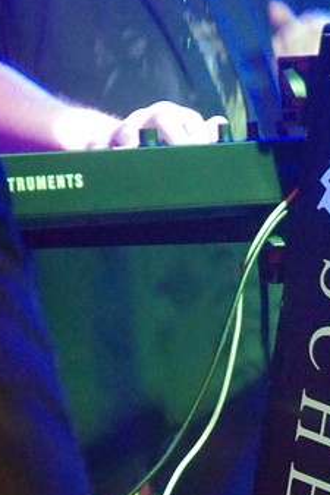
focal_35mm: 240
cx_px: 393
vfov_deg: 8.6
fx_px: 3303
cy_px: 450
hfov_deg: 5.7
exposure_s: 1/60
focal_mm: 60
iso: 6400
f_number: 4.5
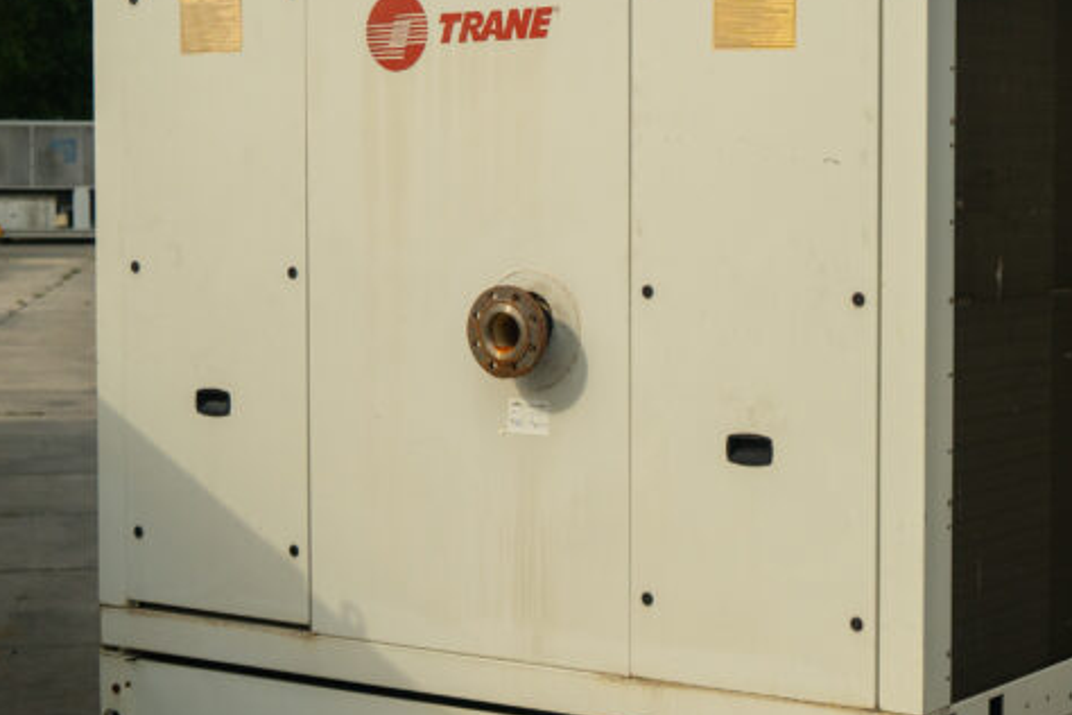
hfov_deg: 25.3
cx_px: 660
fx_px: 2382
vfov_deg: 17.1
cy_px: 304
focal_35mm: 80
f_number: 4
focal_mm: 37
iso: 500
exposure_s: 1/2500
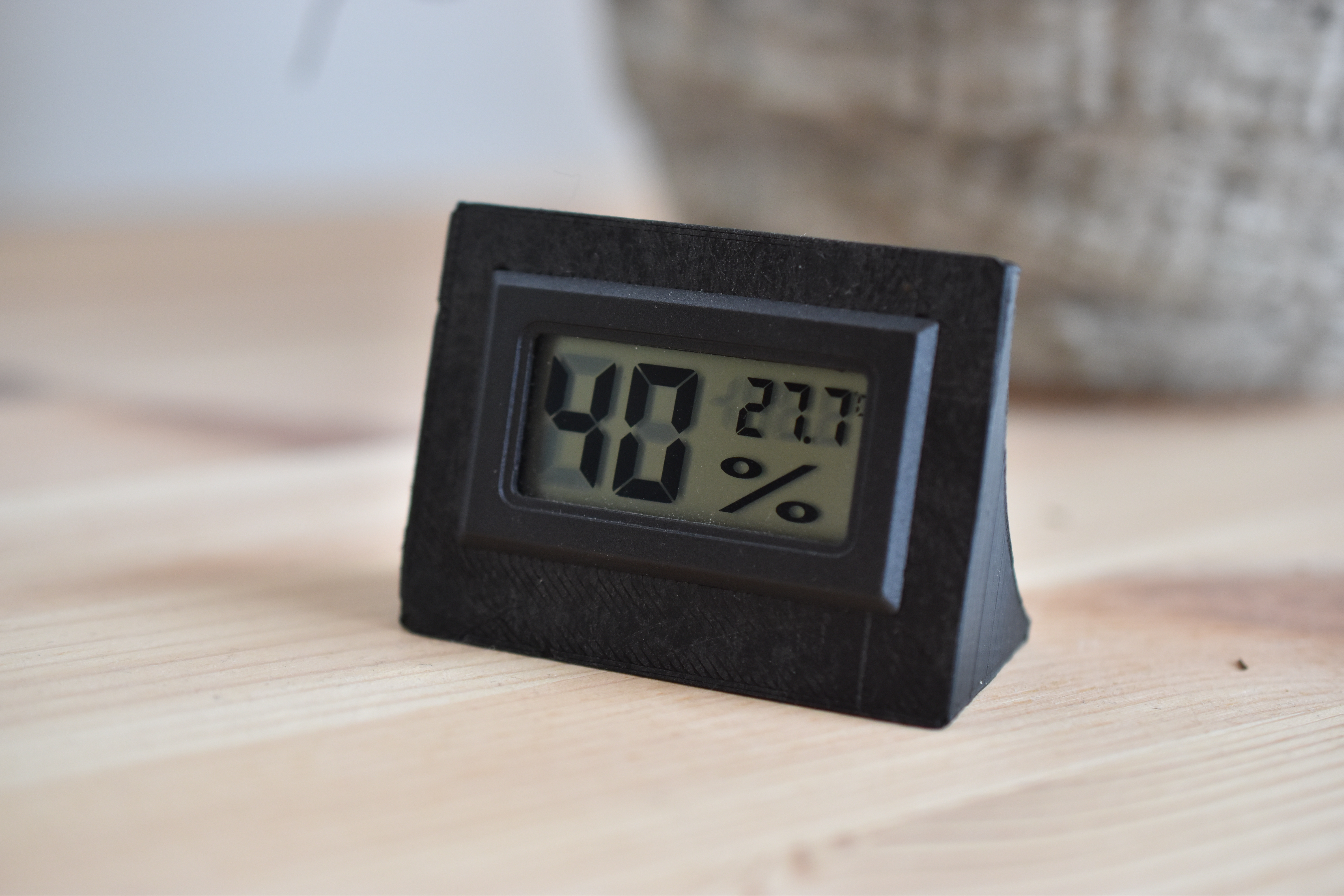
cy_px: 448
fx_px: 2240
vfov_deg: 22.6
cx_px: 672
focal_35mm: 60
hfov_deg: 33.4
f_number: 3
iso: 900
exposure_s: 1/100
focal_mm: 40
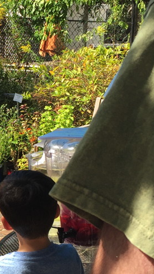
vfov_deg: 24.6
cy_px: 181
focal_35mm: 86
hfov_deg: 13.5
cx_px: -53
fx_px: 625
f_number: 2.2
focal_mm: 4.15
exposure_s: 1/648
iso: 32
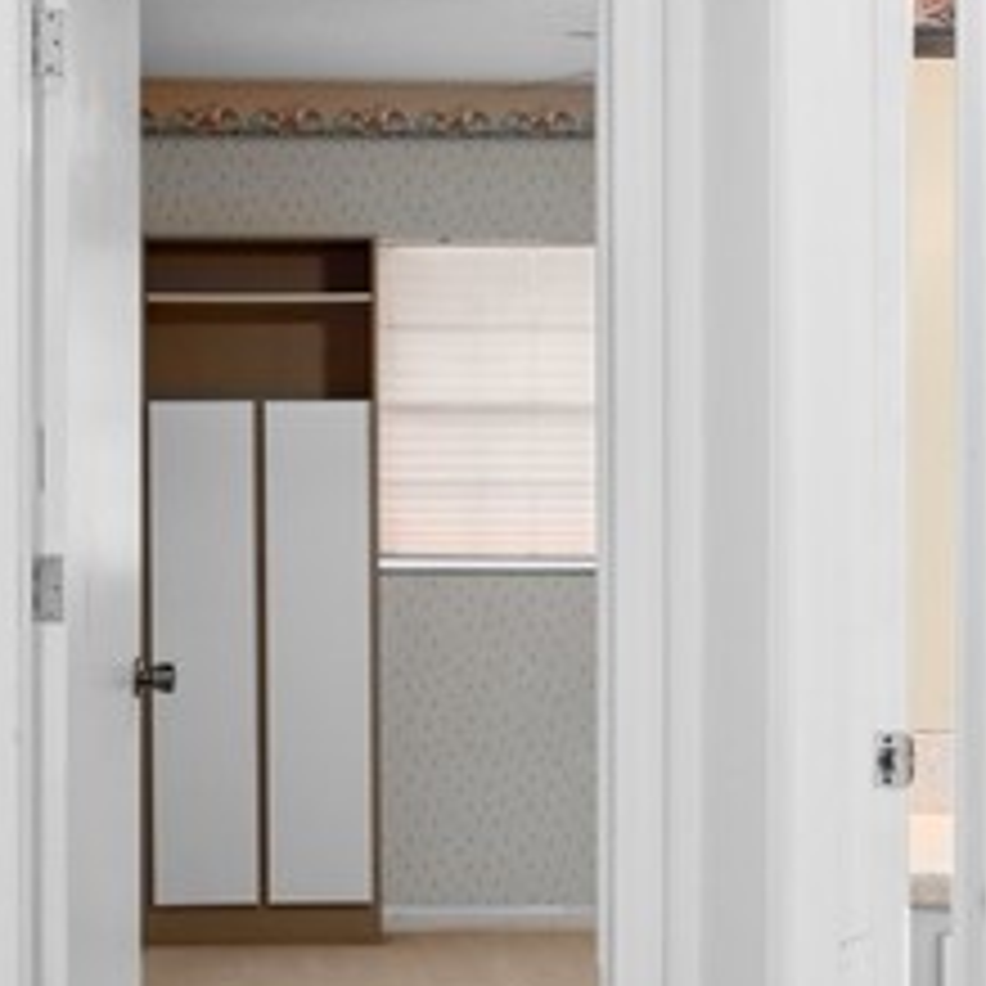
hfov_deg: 21.6
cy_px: 588
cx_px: 360
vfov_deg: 21.6
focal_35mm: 80
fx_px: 2578
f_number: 8
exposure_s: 1/5
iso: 400
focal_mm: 19
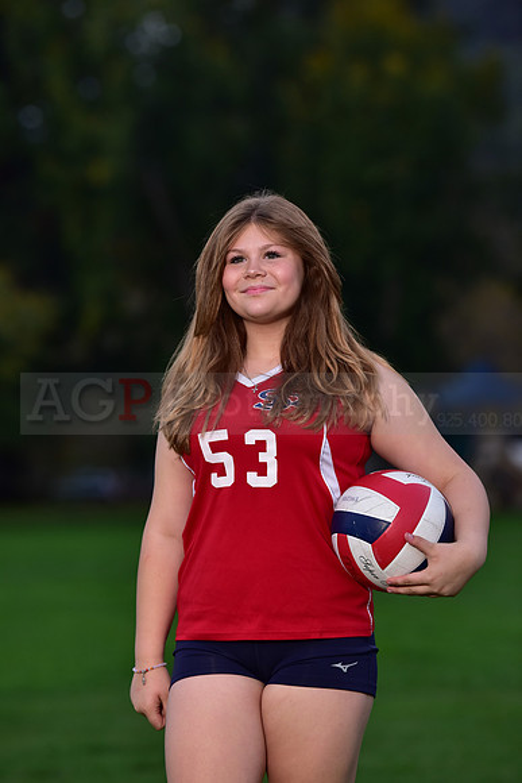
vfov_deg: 11.4
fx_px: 3912
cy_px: 392
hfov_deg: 7.6
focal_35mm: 180
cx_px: 261
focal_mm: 180
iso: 640
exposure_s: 1/250
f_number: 4.5
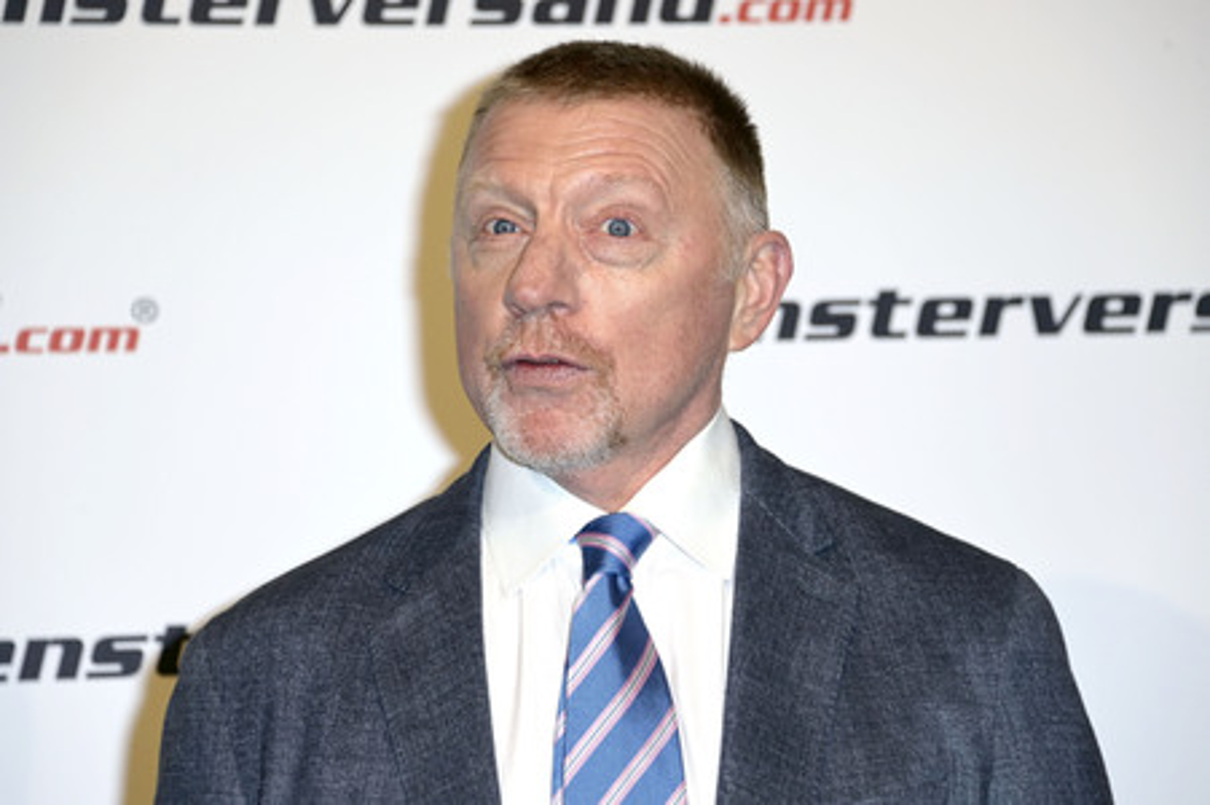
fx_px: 5710
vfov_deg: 8.1
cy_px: 402
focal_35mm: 170
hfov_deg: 12.1
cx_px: 605
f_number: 5.6
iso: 640
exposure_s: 1/250
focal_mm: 170
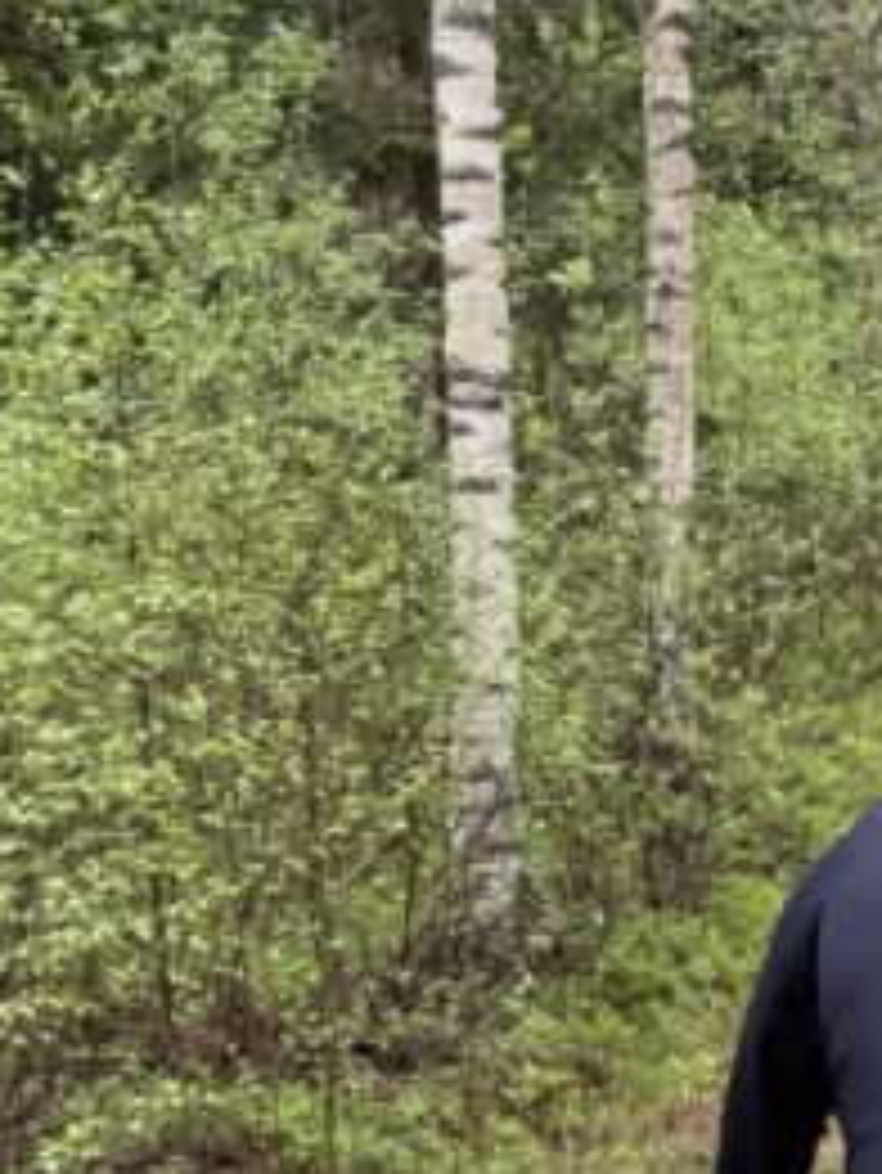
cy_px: 720
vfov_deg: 20.8
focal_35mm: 94
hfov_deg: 14.9
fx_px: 3191
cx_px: 1215
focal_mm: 6.76
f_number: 1.78
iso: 80
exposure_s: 1/165
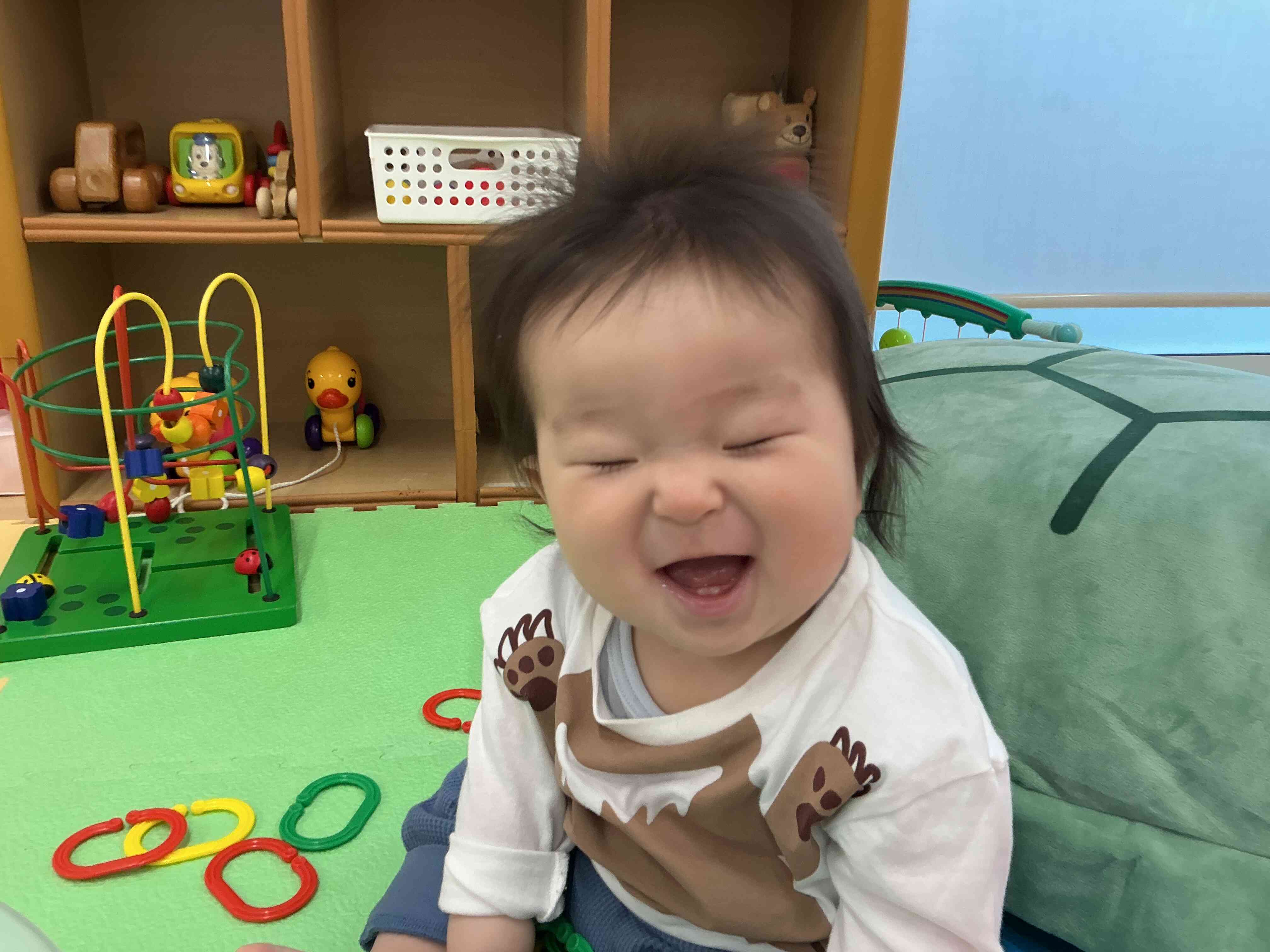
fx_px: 1064
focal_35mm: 29
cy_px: 476
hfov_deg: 61.7
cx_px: 635
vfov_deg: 48.2
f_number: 1.8
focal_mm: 3
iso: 64
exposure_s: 1/120
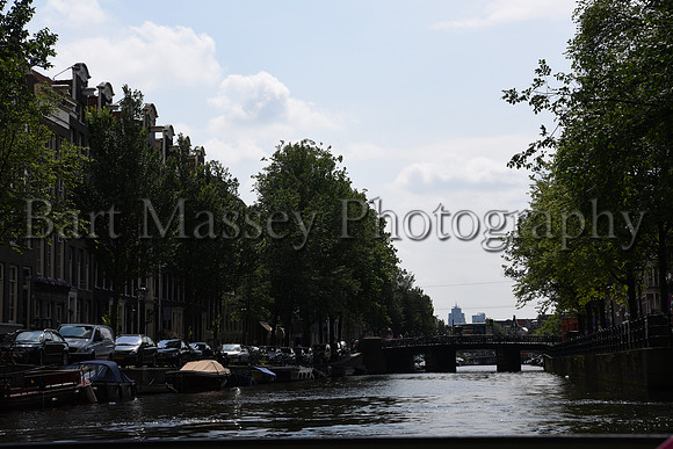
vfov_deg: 18.2
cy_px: 224
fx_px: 1402
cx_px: 336
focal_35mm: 75
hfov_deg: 27.0
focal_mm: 75
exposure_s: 1/400
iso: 64
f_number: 9
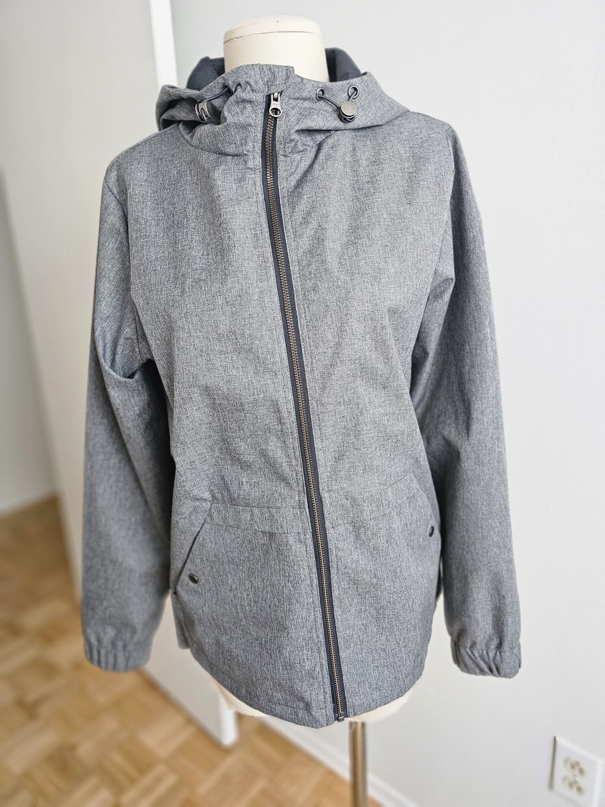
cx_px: 302
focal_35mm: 23
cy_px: 404
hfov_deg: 58.9
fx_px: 536
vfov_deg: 73.9
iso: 800
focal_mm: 6.3
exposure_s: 1/120
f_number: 1.7
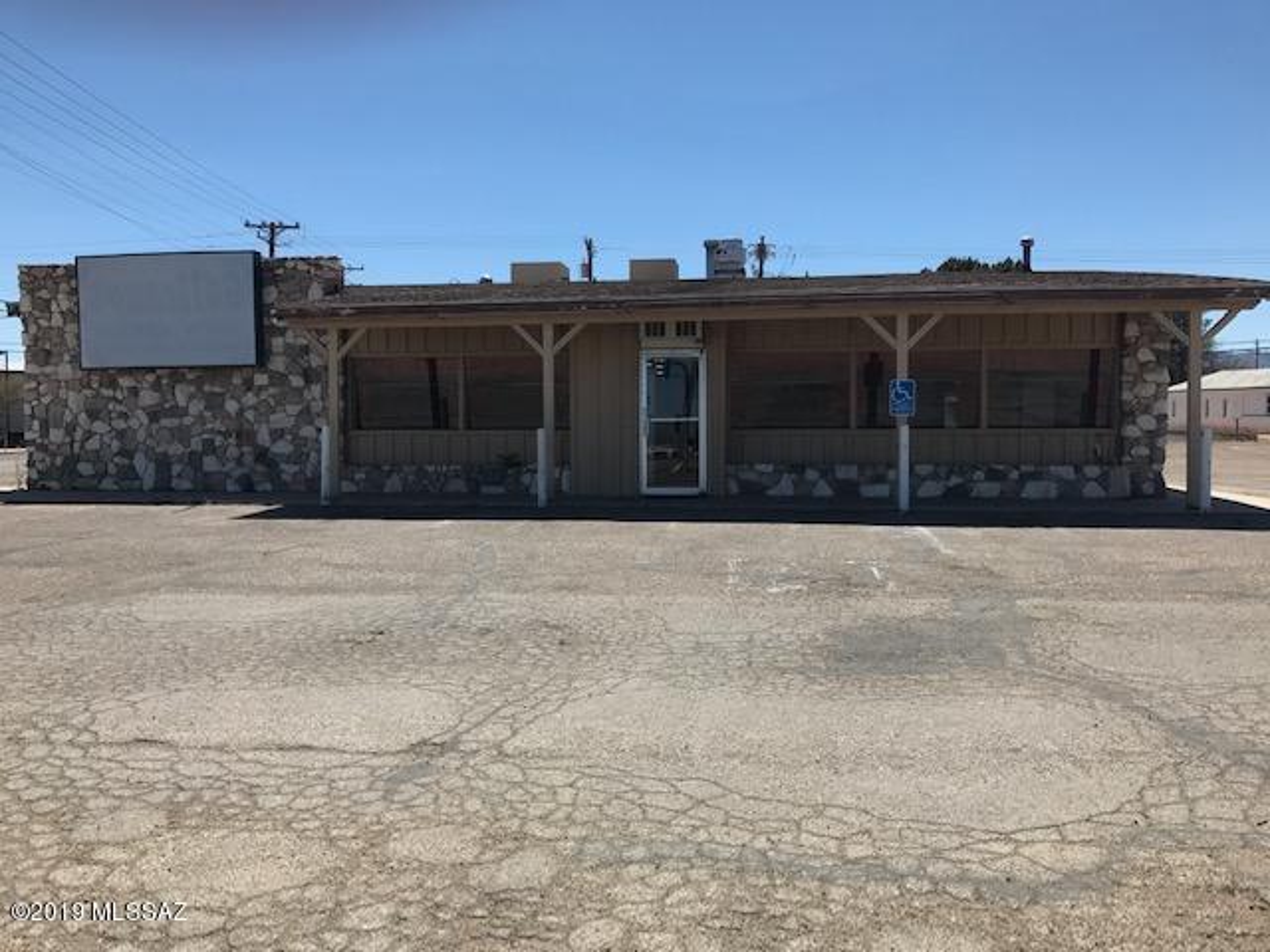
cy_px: 476
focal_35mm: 28
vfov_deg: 49.7
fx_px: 1027
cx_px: 635
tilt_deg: -2.9
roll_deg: -0.9
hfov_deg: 63.4
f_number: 1.8
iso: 20
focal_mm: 3.99
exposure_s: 1/2740
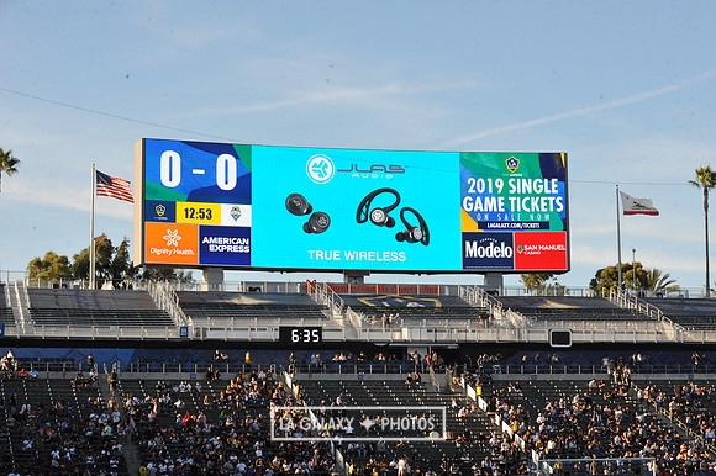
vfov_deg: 15.9
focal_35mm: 86
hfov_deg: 23.7
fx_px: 1709
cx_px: 358
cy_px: 238
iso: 1600
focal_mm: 86
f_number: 14
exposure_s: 1/800
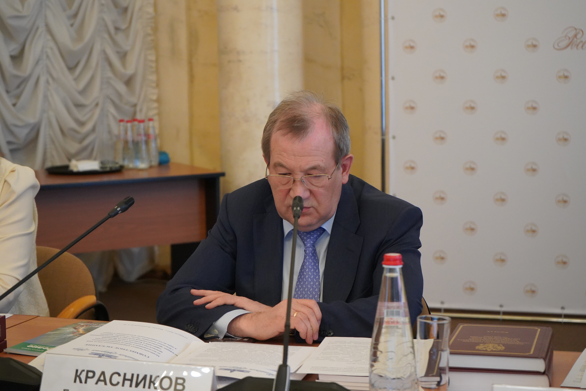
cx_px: 293
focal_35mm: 70
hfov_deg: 28.8
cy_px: 196
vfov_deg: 19.5
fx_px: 1139
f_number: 5.6
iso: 6400
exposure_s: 1/160
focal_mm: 70
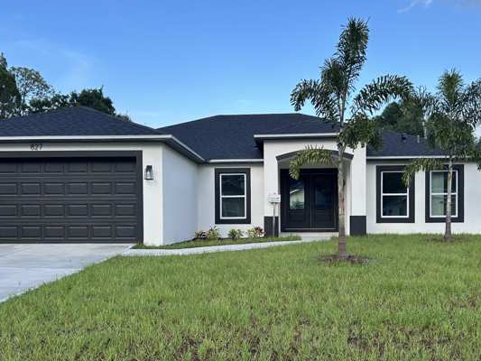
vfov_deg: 36.7
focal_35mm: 39
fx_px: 542
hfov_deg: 47.8
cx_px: 253
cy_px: 219
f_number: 1.5
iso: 50
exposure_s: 1/1183
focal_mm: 5.7
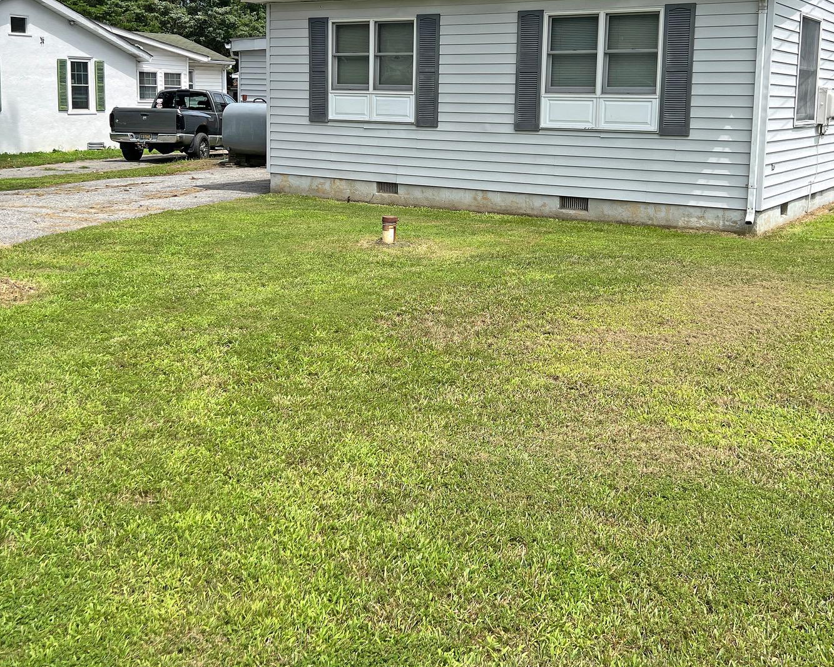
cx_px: 420
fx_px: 963
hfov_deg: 46.8
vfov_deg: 37.7
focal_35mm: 39
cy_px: 205
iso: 50
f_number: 1.5
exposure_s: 1/3257
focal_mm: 5.7
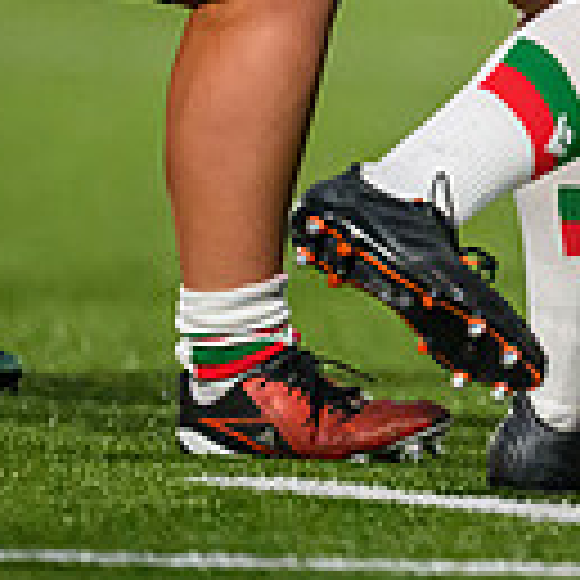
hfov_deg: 0.8
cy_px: -251
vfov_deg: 0.8
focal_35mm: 2229
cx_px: 1004
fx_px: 42254
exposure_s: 1/2000
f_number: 3.2
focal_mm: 400
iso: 5000
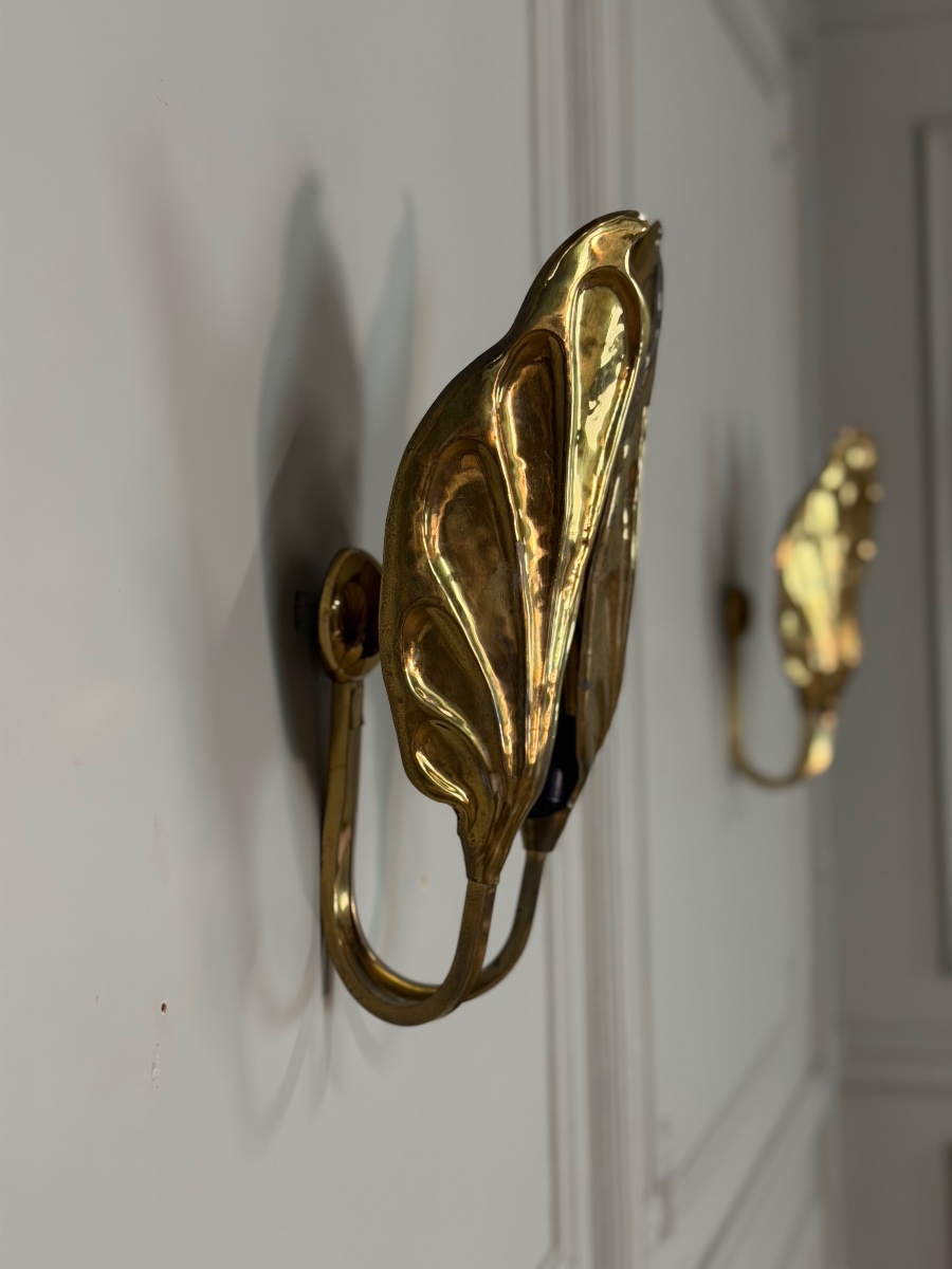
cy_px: 634
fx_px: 1760
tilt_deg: -1.3
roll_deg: +1.0
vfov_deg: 39.7
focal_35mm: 48
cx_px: 476
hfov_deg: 30.3
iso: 160
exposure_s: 1/50
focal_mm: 6.76
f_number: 1.78
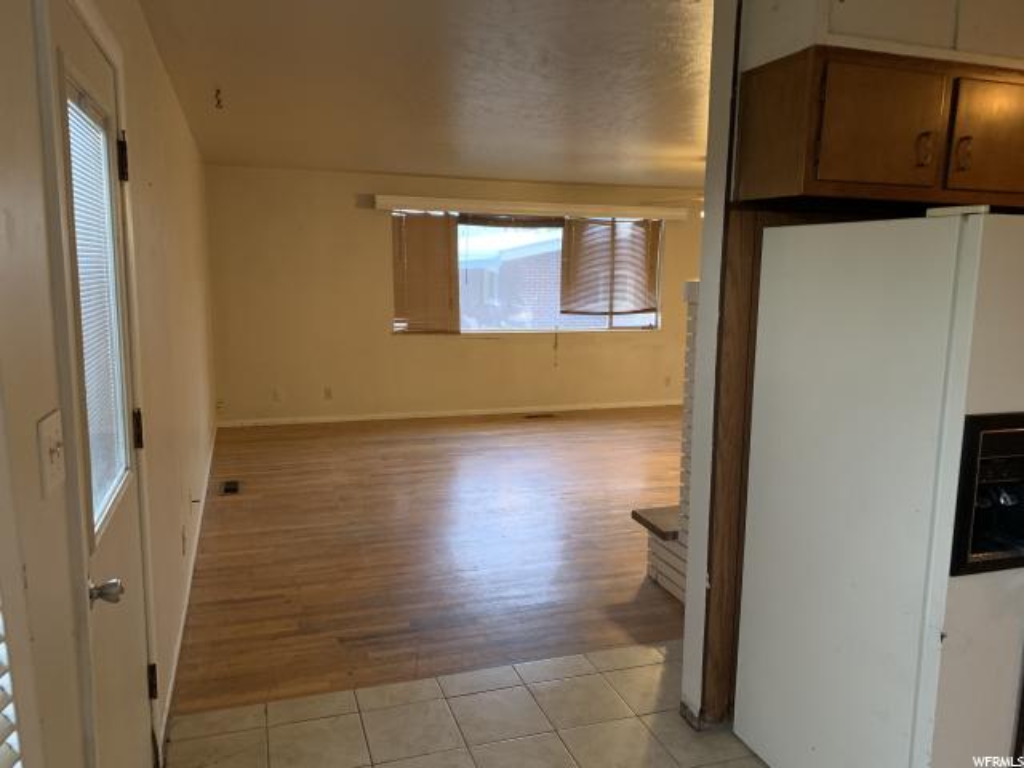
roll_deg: -1.3
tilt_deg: -9.5
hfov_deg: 67.3
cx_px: 512
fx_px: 769
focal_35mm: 26
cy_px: 384
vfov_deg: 53.1
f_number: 1.8
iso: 320
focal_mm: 4.25
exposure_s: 1/40
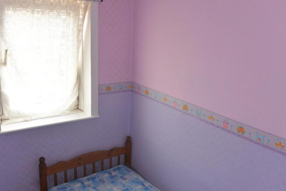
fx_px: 278
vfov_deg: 37.9
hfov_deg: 54.4
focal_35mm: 35
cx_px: 143
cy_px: 96
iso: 200
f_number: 4
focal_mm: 13.1
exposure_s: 1/60
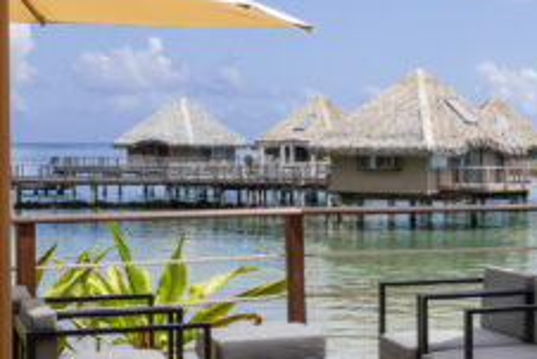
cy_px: 190
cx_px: 675
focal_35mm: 106
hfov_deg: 18.1
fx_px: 1582
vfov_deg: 12.9
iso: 500
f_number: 10
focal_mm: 37
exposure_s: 1/800
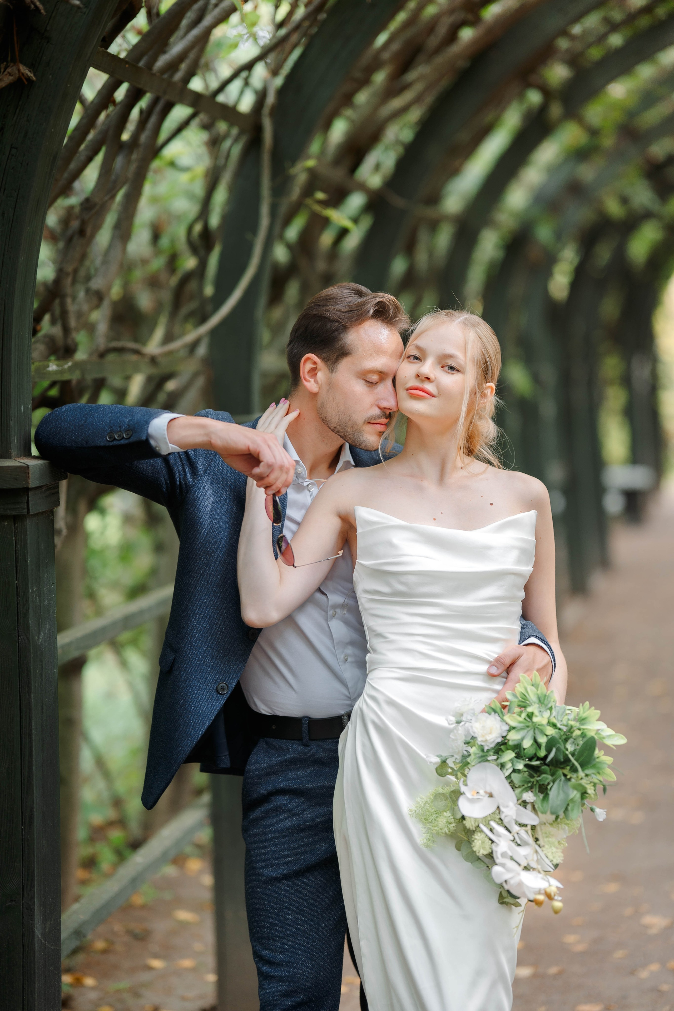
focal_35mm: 85
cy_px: 506
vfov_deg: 23.9
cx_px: 337
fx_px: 2387
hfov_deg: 16.1
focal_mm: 85
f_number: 1.6
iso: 100
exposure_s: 1/250
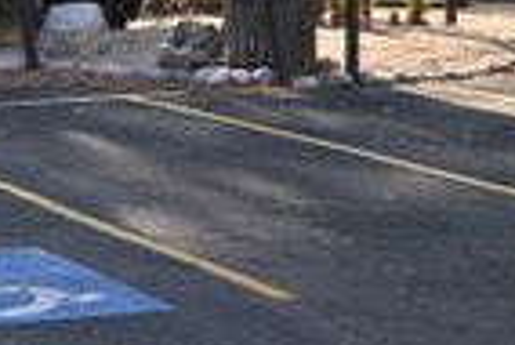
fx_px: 1547
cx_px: -308
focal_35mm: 108
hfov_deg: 16.8
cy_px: -134
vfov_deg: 12.2
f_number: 5.6
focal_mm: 24
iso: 125
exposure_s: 1/250
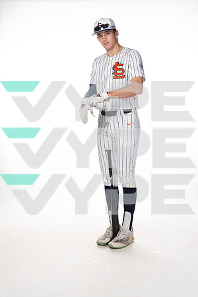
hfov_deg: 26.5
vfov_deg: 38.9
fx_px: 421
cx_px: 99
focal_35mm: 51
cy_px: 148
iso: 400
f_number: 6.3
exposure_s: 1/250
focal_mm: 51
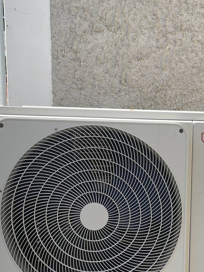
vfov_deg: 31.4
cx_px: 173
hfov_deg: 23.9
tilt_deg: -8.1
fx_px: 472
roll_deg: -0.9
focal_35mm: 60
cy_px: 213
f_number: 1.6
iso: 32
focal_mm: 4.2
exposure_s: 1/1247
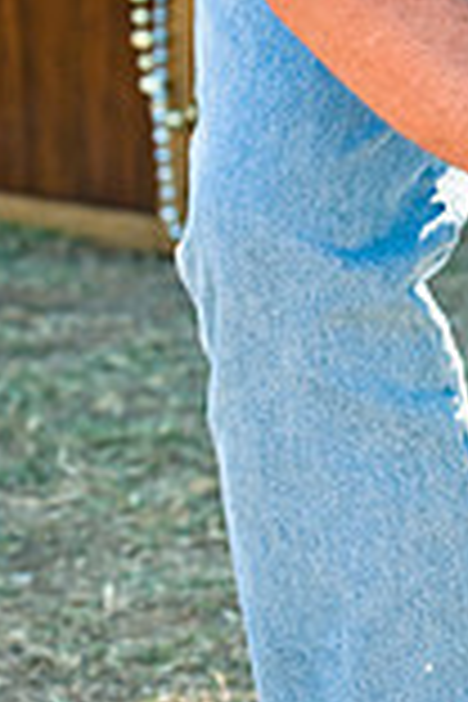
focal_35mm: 397
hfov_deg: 3.5
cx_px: 502
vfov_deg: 5.2
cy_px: 288
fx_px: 7741
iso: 200
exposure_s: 1/250
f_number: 5
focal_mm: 92
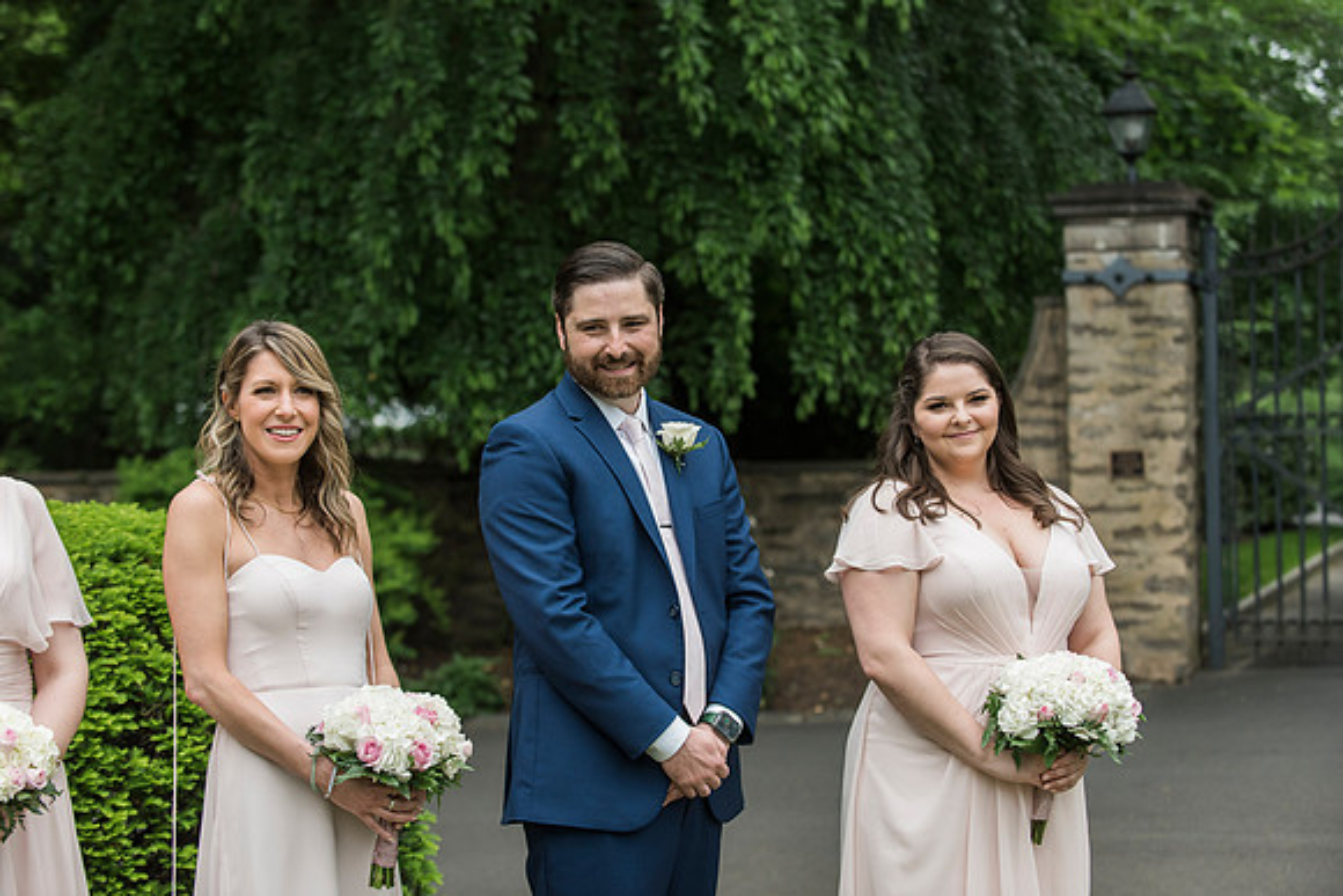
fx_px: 2612
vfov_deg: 19.5
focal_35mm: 70
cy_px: 448
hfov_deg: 28.8
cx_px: 672
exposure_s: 1/1000
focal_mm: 70
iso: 800
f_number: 4
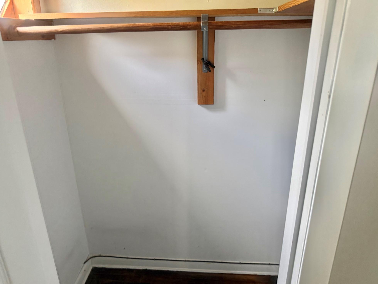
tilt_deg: -21.3
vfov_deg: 54.9
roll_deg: -1.4
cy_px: 145
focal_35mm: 25
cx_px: 185
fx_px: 273
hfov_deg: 69.4
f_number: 1.78
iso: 250
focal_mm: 6.76
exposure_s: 1/60
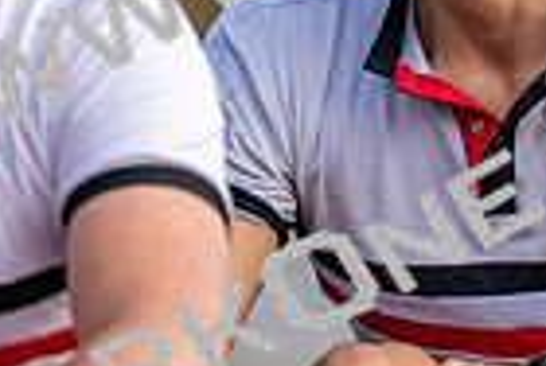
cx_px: 429
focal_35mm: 2477
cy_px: 138
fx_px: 37648
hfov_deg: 0.8
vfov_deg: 0.6
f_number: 4
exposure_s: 1/2500
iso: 800
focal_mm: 600
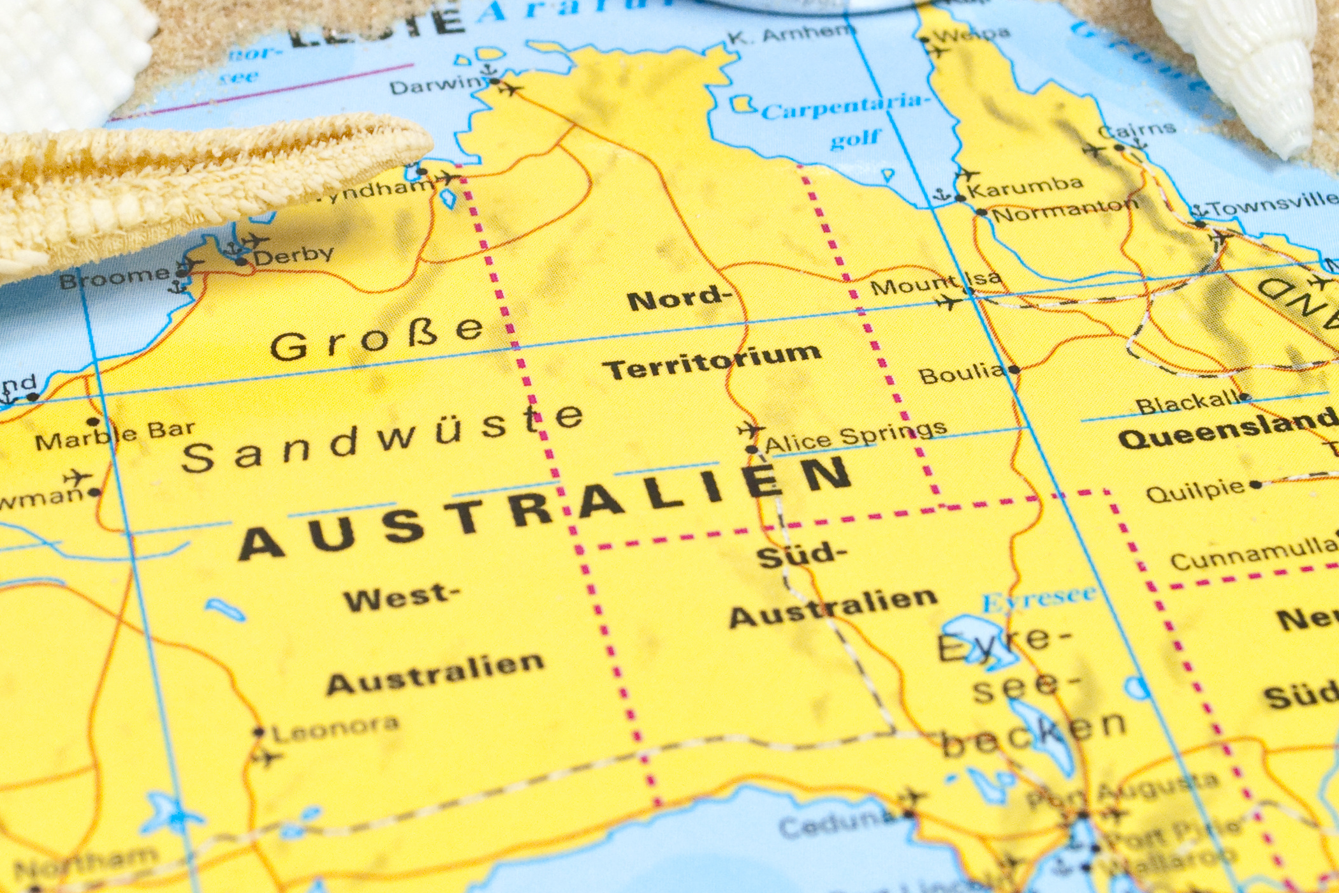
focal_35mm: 104
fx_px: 3868
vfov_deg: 13.2
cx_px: 591
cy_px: 346
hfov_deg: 19.6
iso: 1600
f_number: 10
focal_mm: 34
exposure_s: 1/125
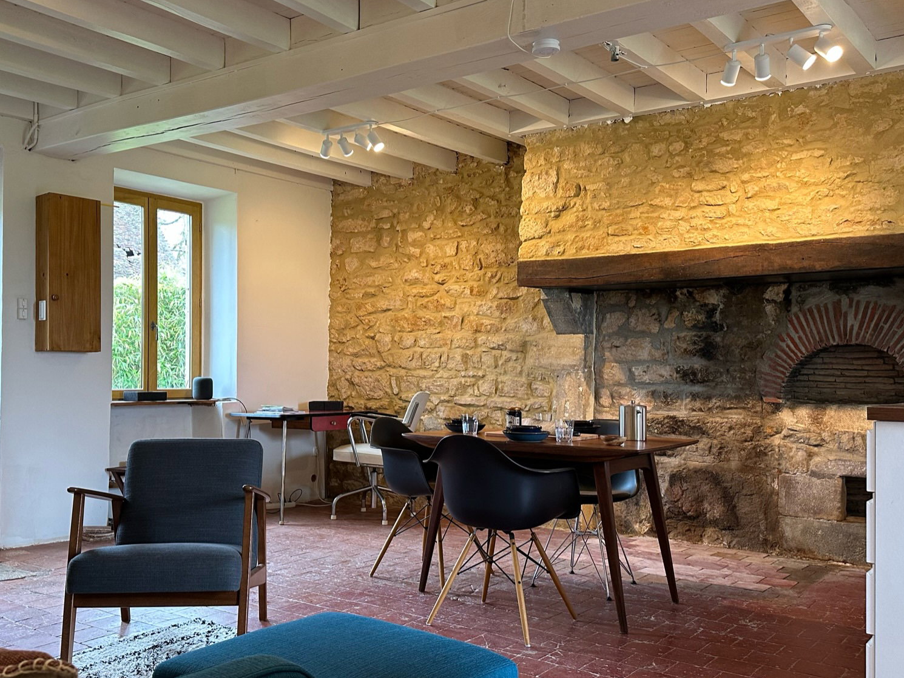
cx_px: 398
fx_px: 862
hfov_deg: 55.2
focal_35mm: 33
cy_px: 362
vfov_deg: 42.9
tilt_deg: +0.2
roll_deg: -1.1
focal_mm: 6.86
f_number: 1.78
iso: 200
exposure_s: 1/85
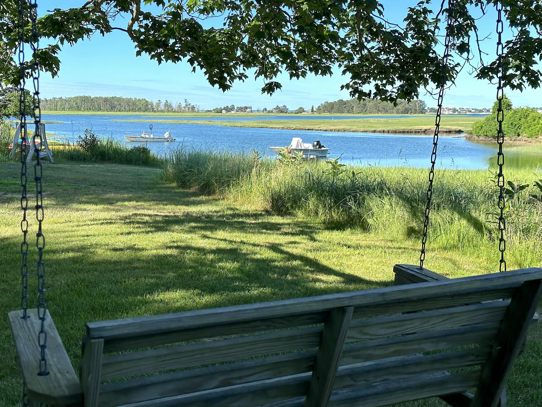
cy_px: 204
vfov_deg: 30.3
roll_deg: -0.9
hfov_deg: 39.7
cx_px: 271
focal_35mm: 48
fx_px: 752
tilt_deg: -8.0
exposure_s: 1/1639
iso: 64
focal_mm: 6.86
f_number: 1.78
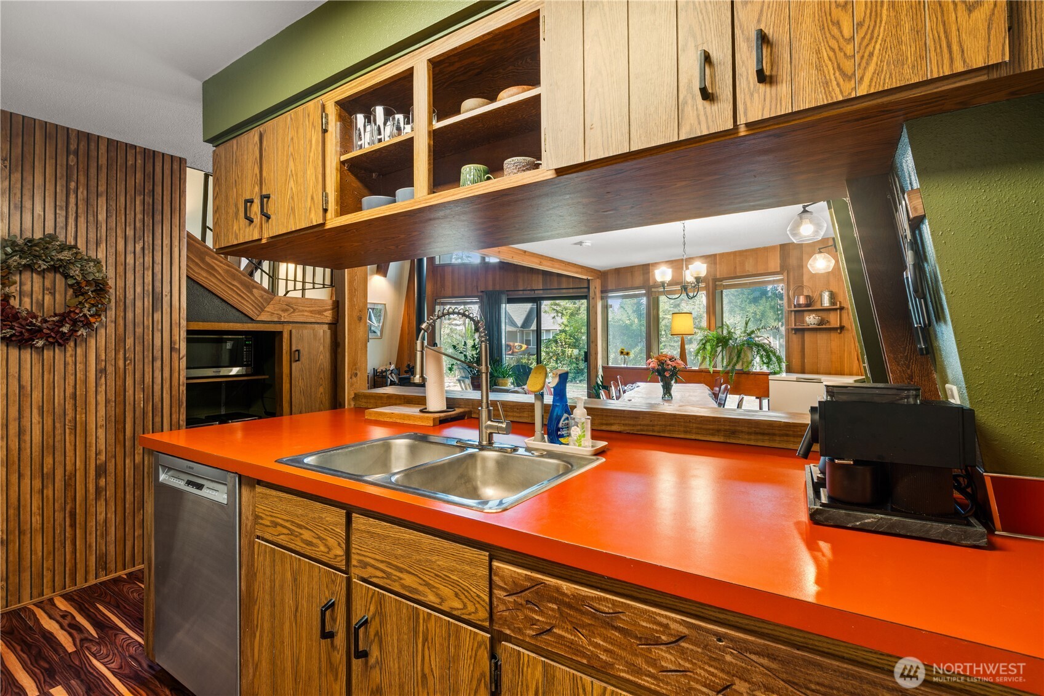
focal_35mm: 16
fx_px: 478
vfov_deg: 72.0
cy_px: 348
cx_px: 522
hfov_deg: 95.0
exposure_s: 8
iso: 50
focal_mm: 11
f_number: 9
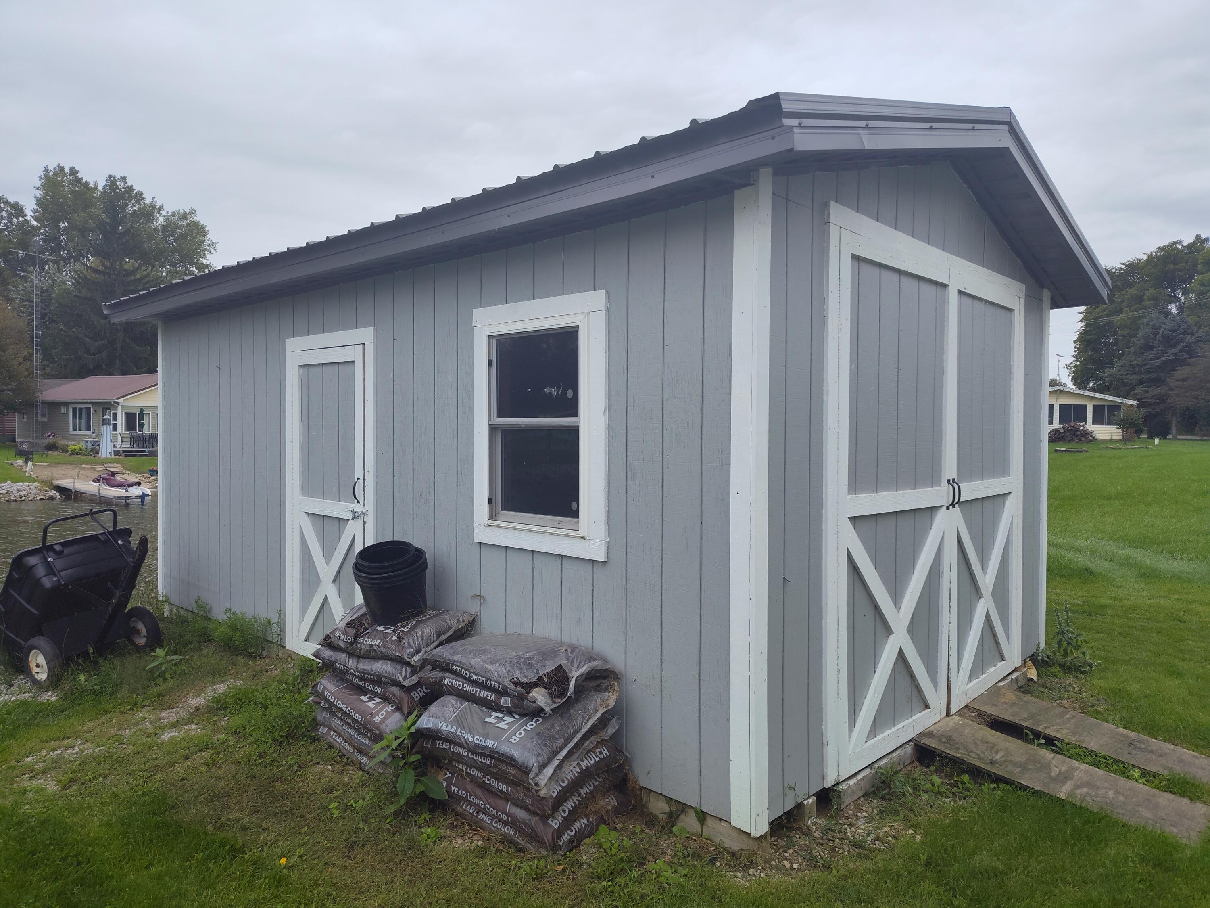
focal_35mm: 23
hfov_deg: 73.9
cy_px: 454
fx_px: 804
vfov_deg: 58.9
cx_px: 605
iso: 100
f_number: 1.8
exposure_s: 1/764
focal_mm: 5.56
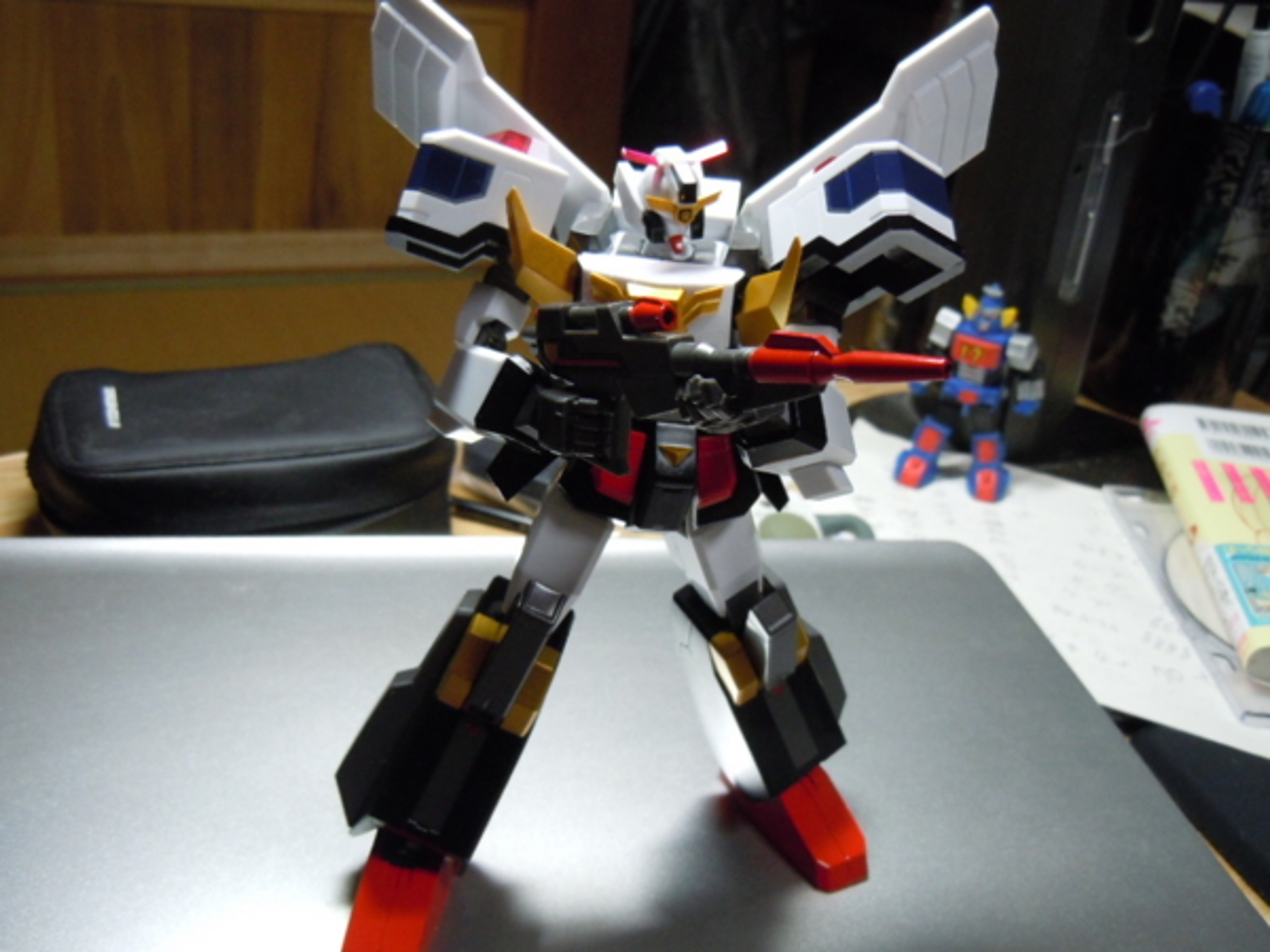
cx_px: 635
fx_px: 1247
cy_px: 476
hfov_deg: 54.0
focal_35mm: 34
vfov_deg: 41.8
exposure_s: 1/50
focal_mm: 6.2
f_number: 3.6
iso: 400
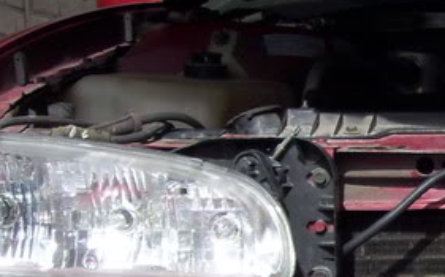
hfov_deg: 9.4
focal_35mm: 217
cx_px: 705
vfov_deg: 6.0
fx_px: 2629
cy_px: 389
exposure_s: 1/500
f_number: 3.4
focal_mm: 9.4
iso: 80
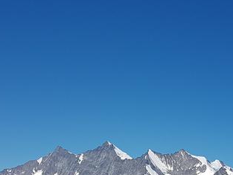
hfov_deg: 22.9
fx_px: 572
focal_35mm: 85
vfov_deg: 17.0
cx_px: 148
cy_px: 172
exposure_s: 1/3784
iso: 40
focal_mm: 4.2
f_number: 1.7
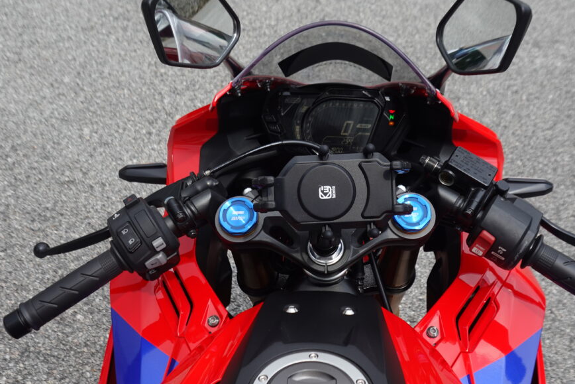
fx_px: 735
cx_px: 313
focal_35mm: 46
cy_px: 176
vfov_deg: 29.2
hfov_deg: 42.7
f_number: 4
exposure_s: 1/500
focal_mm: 14.25
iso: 125
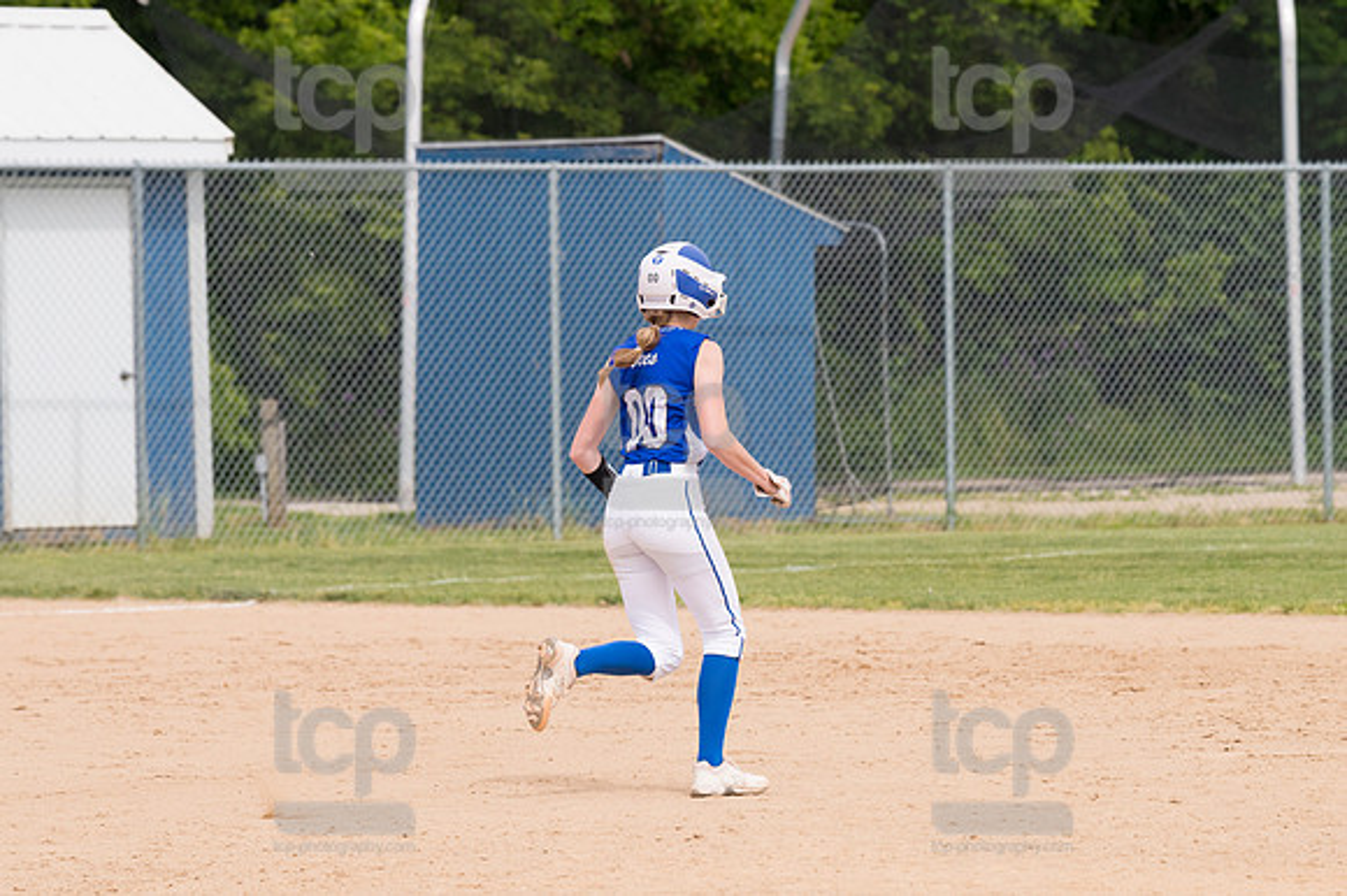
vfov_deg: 4.6
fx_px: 11218
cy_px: 448
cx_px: 674
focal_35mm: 300
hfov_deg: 6.9
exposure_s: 1/1600
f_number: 5.6
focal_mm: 200
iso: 320
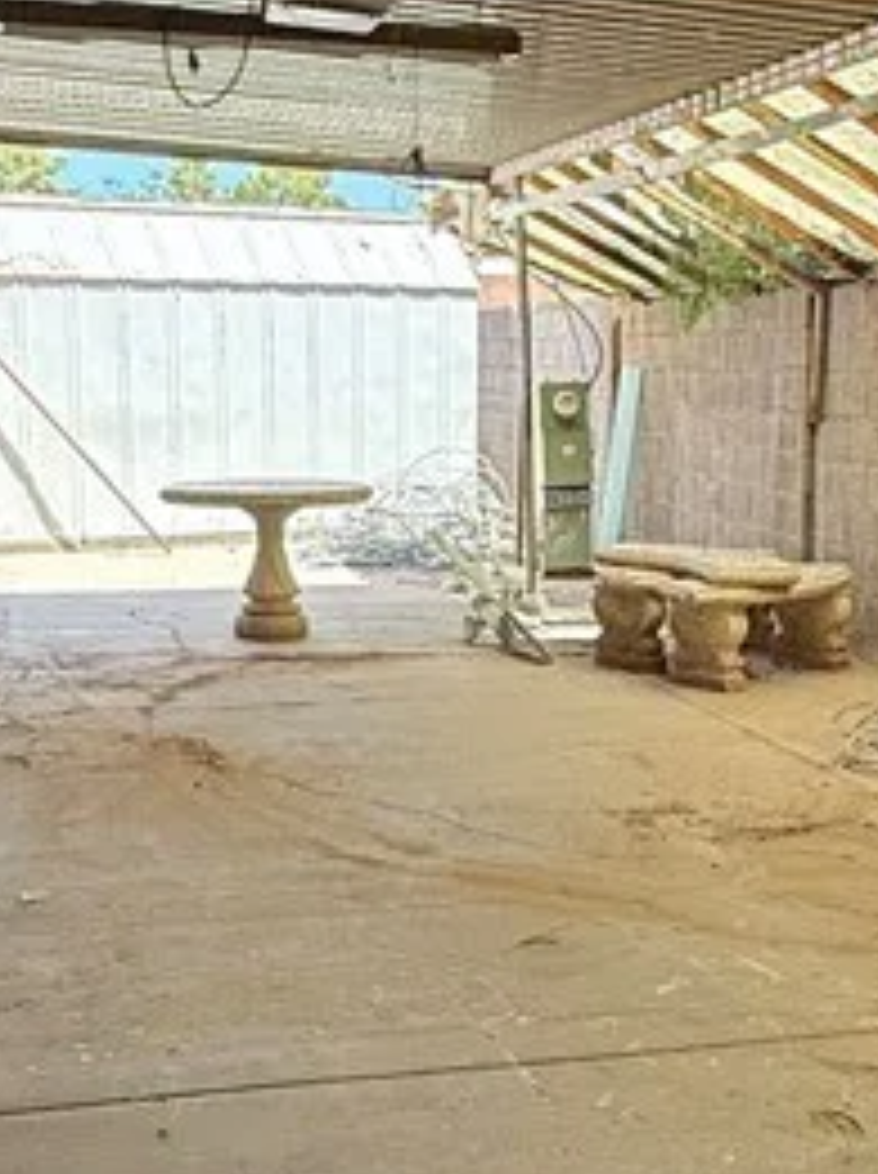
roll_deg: -0.6
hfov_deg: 26.4
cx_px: 549
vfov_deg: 34.9
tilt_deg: -8.9
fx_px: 1865
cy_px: 661
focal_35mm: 55
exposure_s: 1/390
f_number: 2.2
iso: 64
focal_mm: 2.22
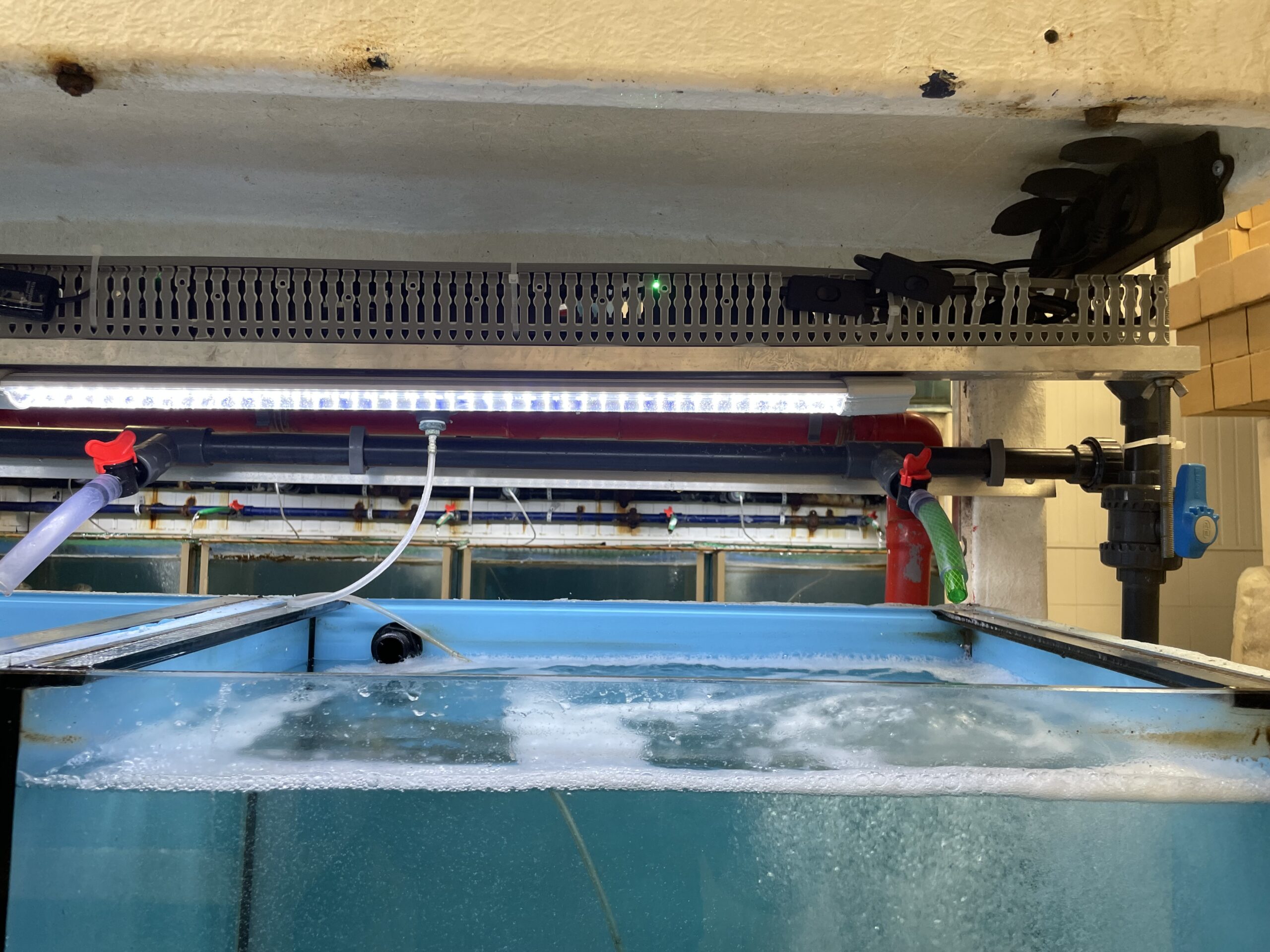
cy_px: 476
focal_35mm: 26
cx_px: 635
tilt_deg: +3.6
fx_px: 954
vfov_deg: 53.1
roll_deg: -1.6
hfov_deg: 67.3
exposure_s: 1/121
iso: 125
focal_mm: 4.2
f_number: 1.6
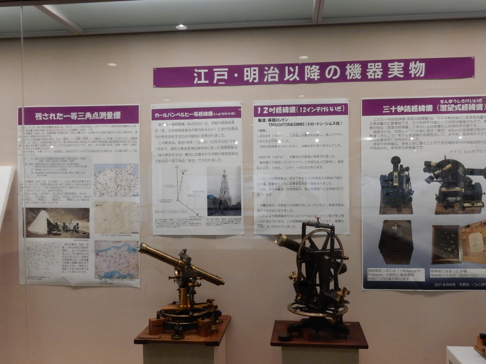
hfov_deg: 56.8
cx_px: 249
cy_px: 189
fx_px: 449
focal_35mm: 32
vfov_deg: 44.2
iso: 400
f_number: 6
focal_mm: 5.4
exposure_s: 1/8
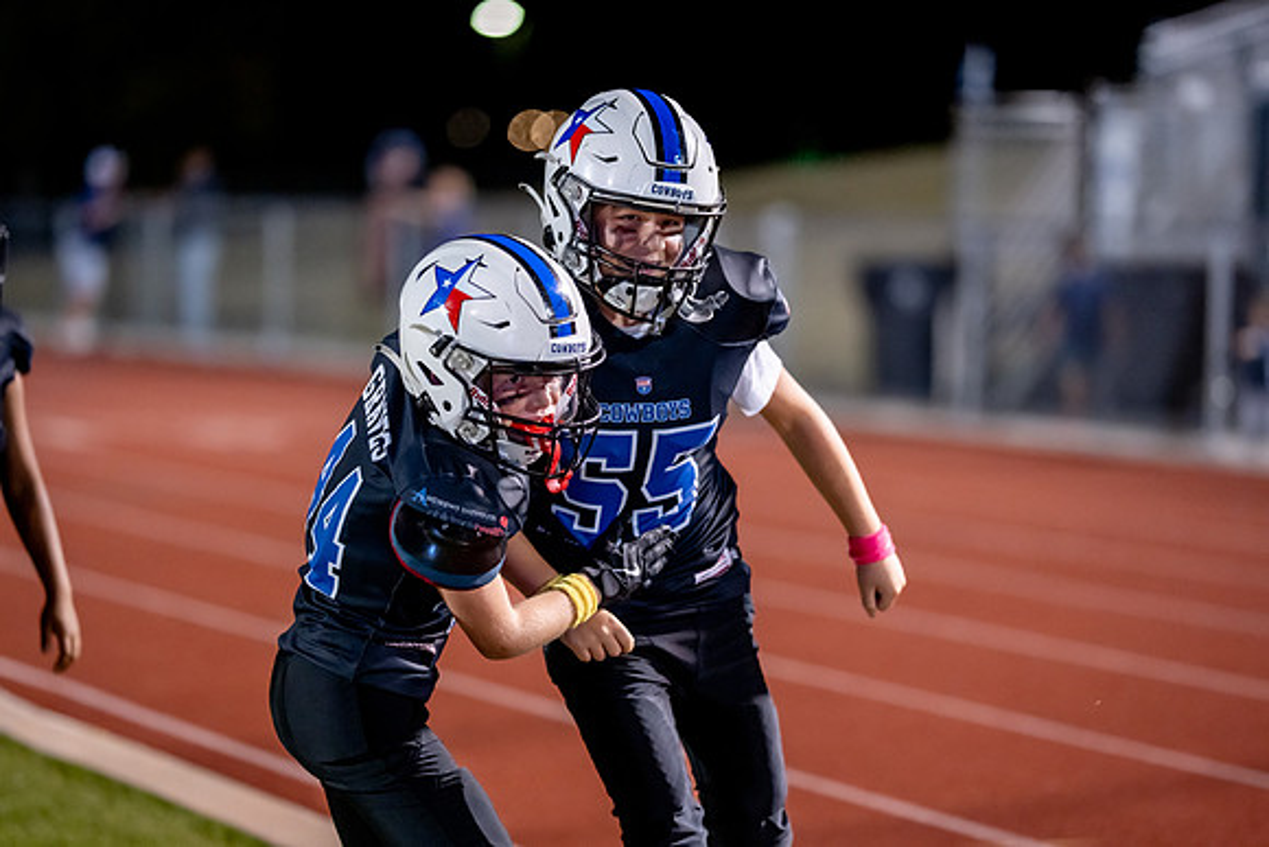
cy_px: 424
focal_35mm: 140
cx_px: 634
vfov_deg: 9.8
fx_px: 4940
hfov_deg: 14.6
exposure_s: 1/1000
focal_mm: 135
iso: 3200
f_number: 1.8
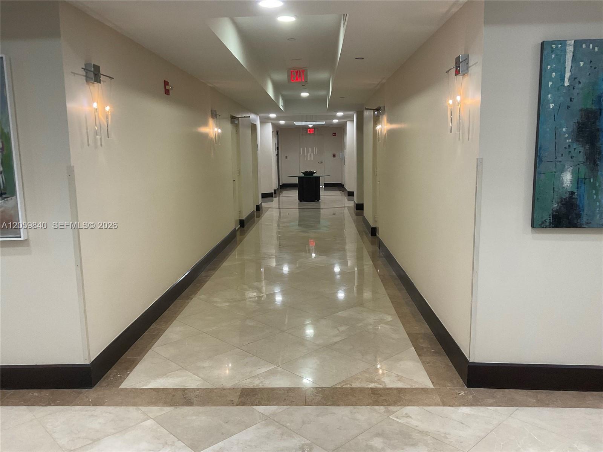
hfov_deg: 61.7
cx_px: 302
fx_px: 505
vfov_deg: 48.2
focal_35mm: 29
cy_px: 226
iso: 64
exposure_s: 1/60
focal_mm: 3
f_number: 1.8
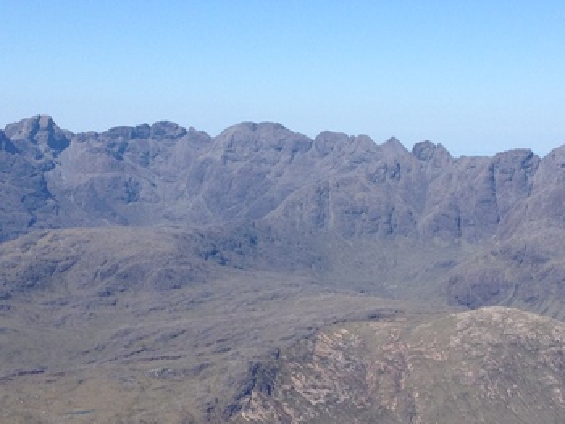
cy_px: 243
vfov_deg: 18.4
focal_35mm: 80
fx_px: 1307
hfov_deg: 24.4
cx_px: 310
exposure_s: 1/1783
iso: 64
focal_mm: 4.28
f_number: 2.4
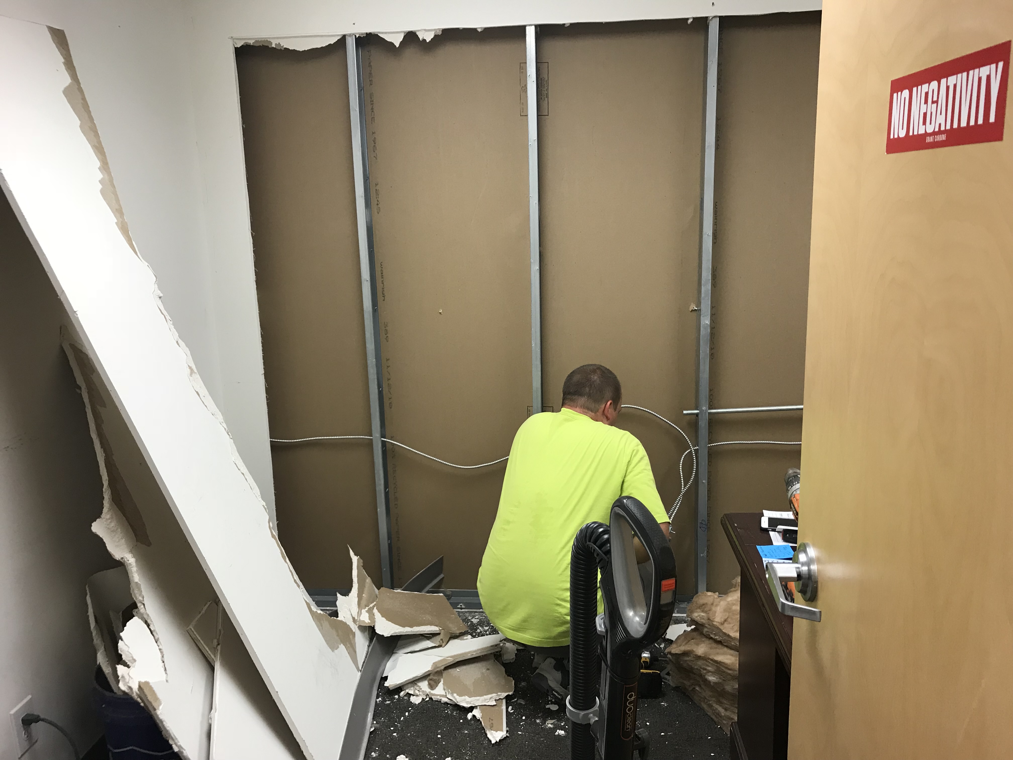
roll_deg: +0.7
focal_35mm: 28
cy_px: 380
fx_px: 819
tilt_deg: -11.7
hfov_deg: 63.4
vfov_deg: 49.7
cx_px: 506
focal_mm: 3.99
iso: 25
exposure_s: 1/40
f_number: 1.8
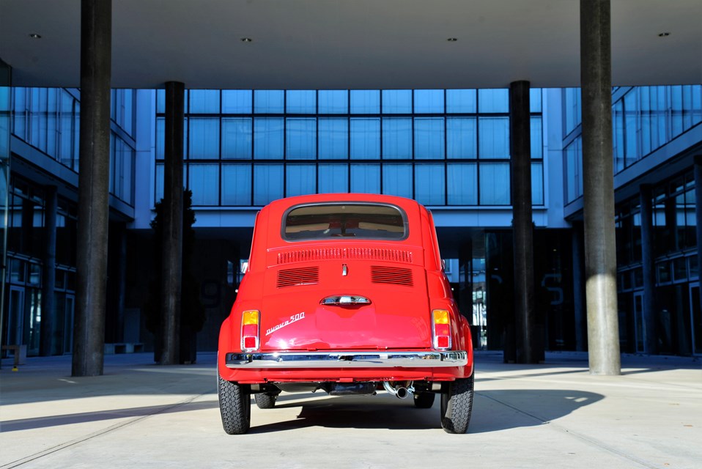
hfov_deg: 41.1
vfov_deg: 28.1
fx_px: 937
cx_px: 351
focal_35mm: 48
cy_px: 234
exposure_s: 1/125
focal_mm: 48
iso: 100
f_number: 7.1
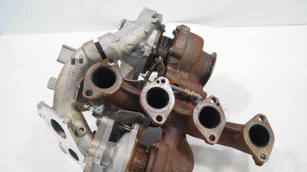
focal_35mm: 33
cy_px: 101
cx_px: 154
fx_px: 269
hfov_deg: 59.5
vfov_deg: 35.5
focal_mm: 15
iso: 640
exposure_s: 1/60
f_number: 3.6
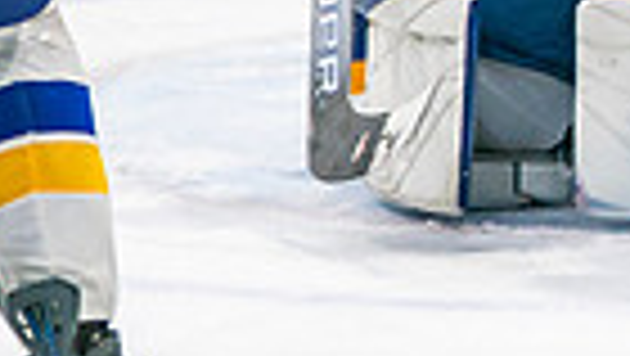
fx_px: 12505
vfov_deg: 1.6
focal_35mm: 748
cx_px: 1037
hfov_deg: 2.9
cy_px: -368
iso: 500
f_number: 2.8
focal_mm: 88
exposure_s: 1/640
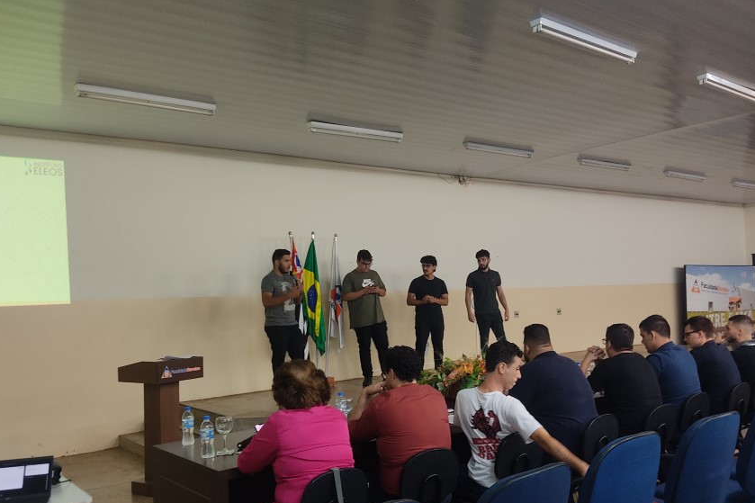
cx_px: 398
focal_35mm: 33
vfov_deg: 39.8
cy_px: 301
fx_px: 692
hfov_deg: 57.2
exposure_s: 1/30
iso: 577
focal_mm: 4.74
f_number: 1.79
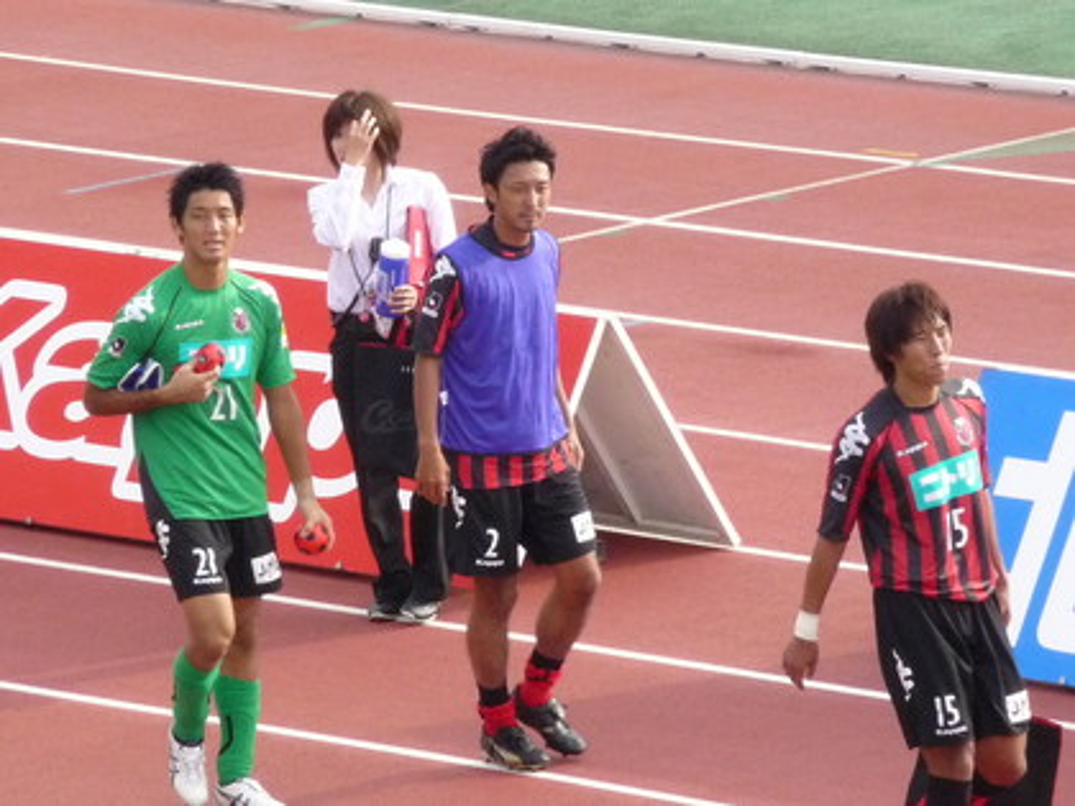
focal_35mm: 472
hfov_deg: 4.2
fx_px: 14658
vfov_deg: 3.2
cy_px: 403
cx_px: 538
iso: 400
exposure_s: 1/500
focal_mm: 47
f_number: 4.9
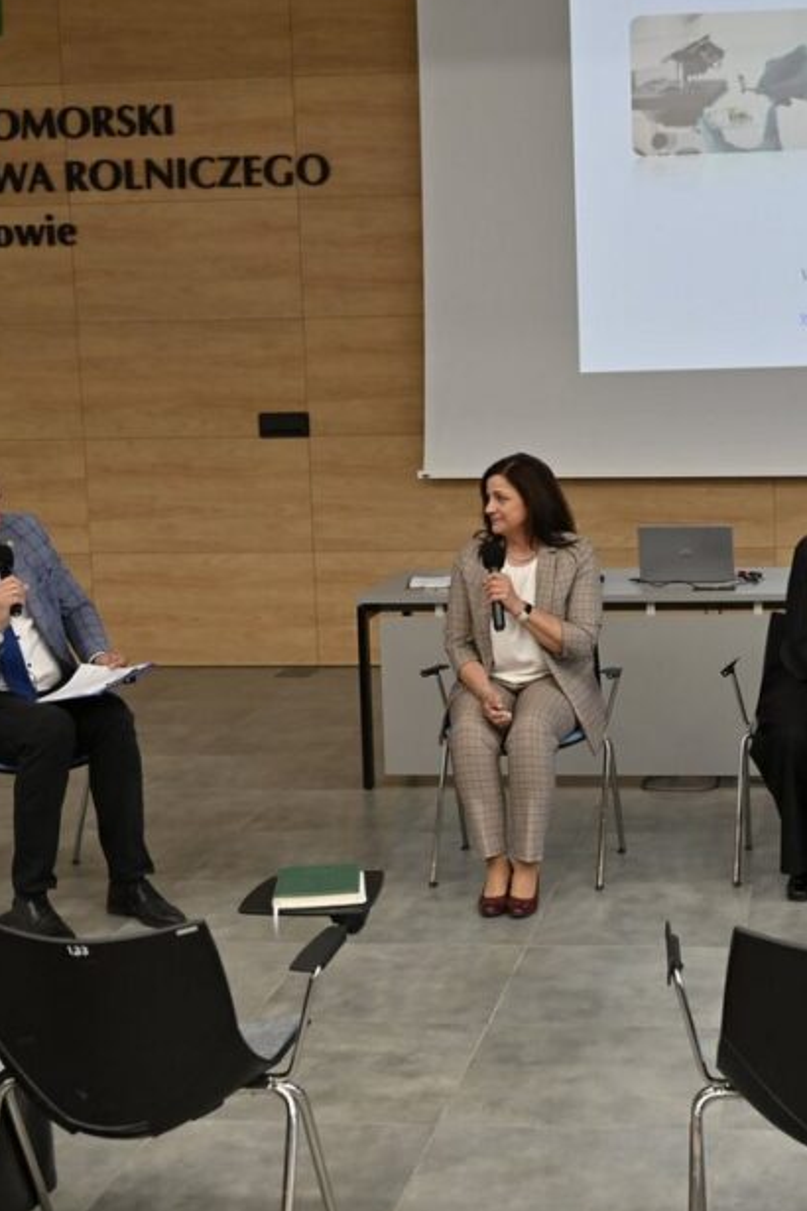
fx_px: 1877
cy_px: 610
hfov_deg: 23.9
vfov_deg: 35.7
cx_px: 655
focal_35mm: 56
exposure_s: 1/40
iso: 450
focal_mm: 33.5
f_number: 4.8
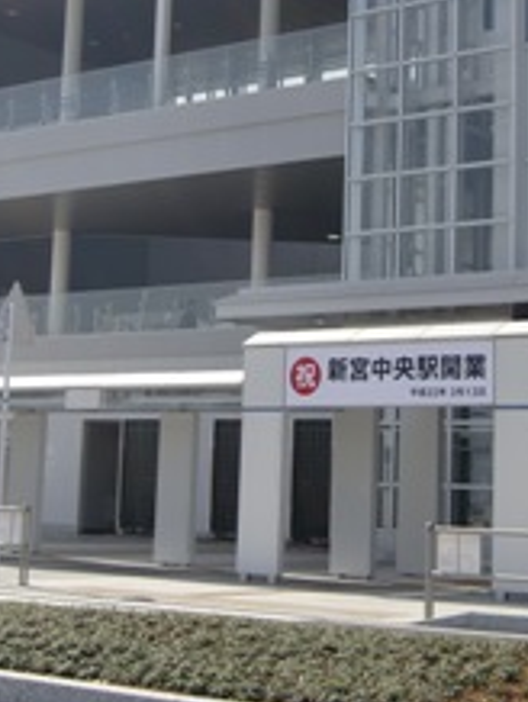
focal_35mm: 81
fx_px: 1644
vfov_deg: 23.9
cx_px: 190
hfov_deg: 18.2
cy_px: 203
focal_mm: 8.2
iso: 64
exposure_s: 1/160
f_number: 8.8
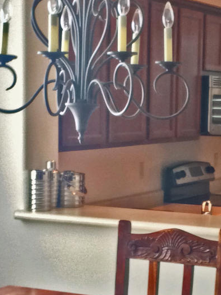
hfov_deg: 13.3
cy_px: 226
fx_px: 945
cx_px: 129
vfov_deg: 17.6
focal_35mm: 111
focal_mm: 4.15
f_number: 2.2
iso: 100
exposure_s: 1/30
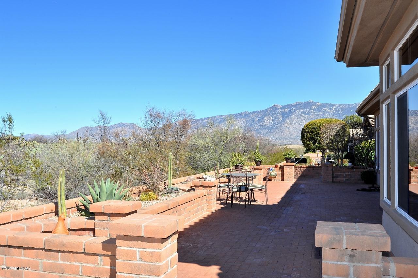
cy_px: 139
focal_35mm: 35
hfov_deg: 54.5
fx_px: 406
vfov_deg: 37.8
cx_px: 209
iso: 640
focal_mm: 35
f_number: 13
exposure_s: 1/320
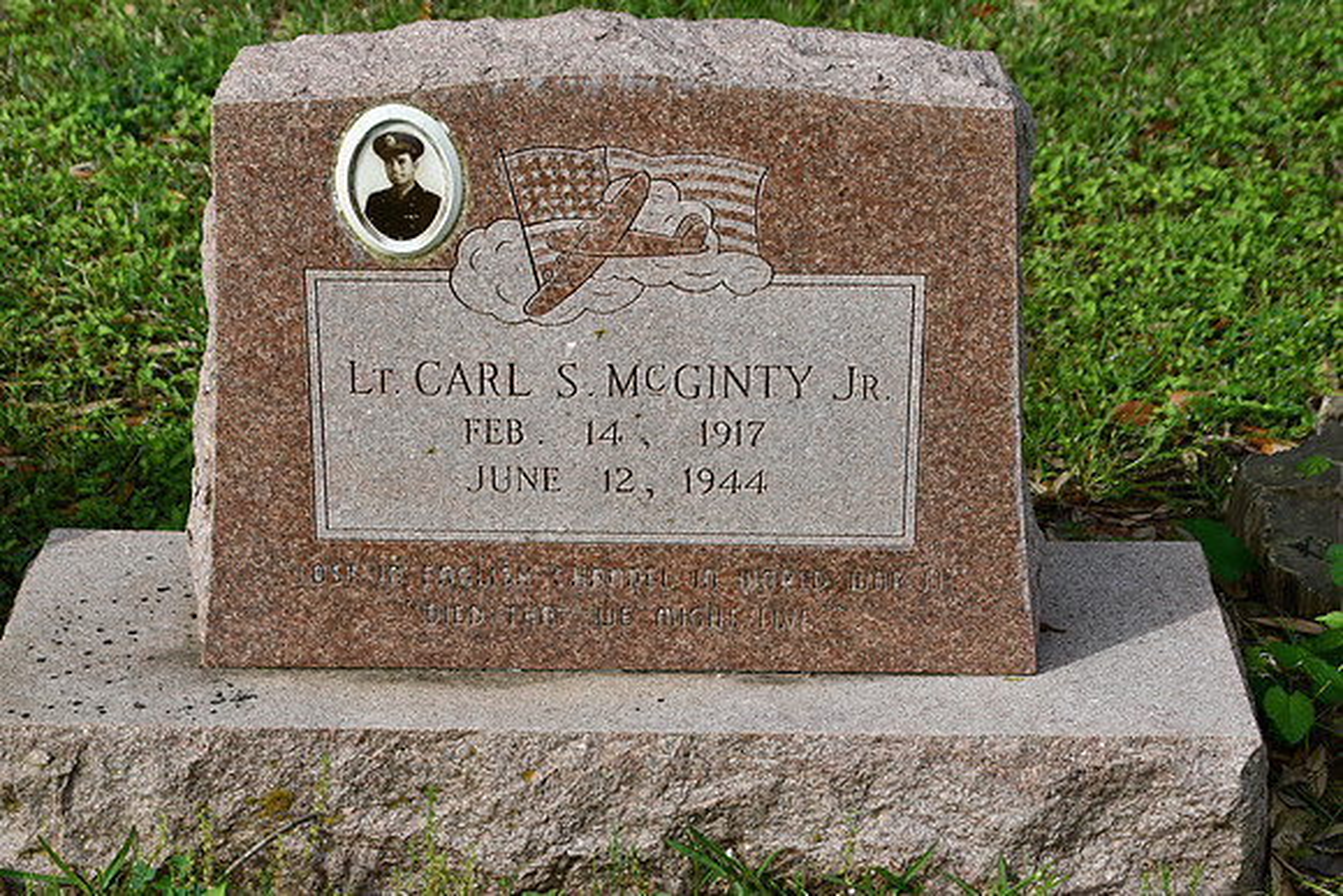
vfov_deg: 14.3
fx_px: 3582
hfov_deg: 21.2
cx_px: 672
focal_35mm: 96
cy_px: 448
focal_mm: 48
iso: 200
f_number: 7.1
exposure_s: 1/250
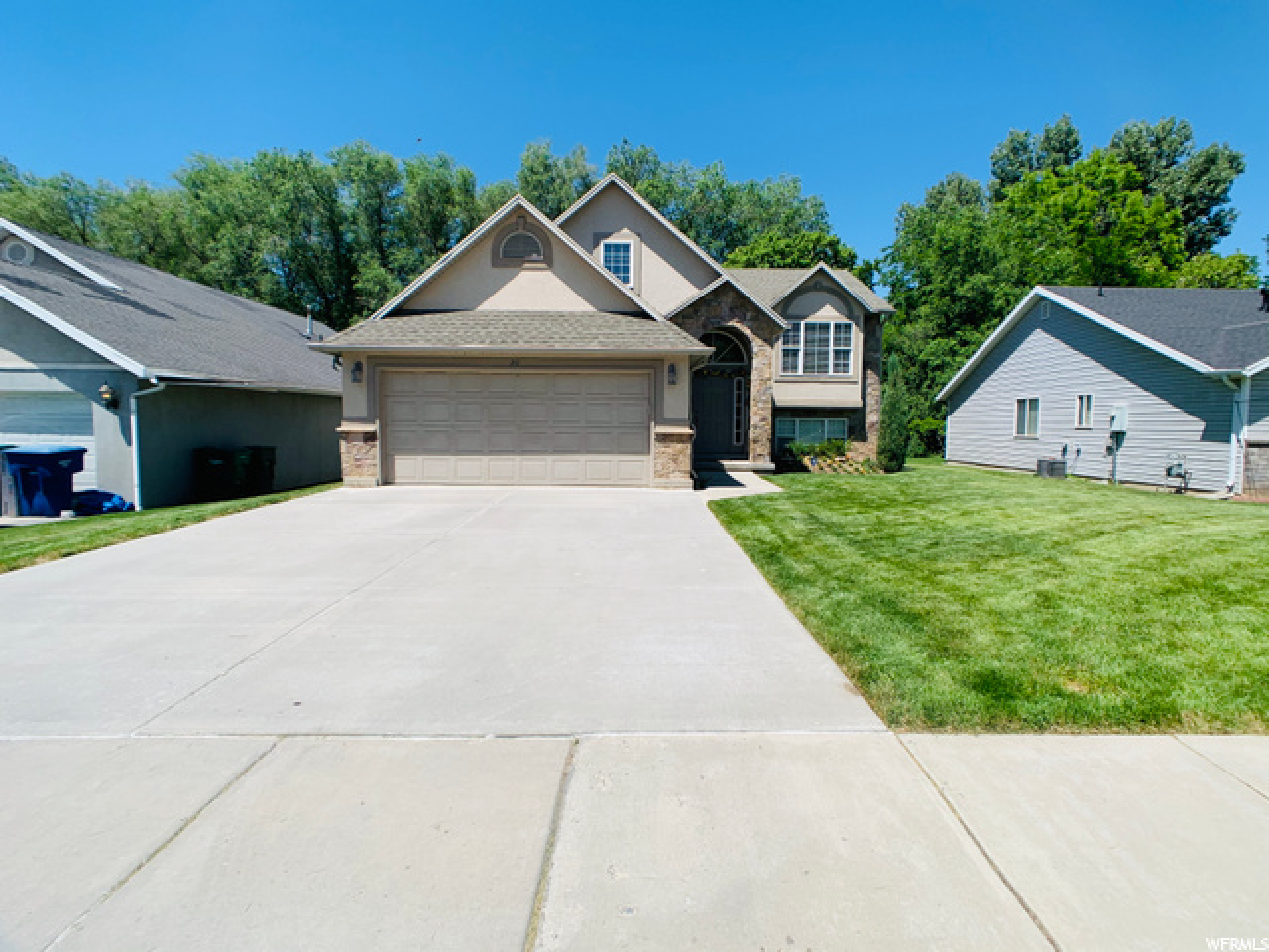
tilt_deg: -4.6
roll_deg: -1.0
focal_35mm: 26
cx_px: 634
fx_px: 953
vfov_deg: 53.1
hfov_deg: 67.3
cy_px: 476
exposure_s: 1/2755
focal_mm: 4.25
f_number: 1.8
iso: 25
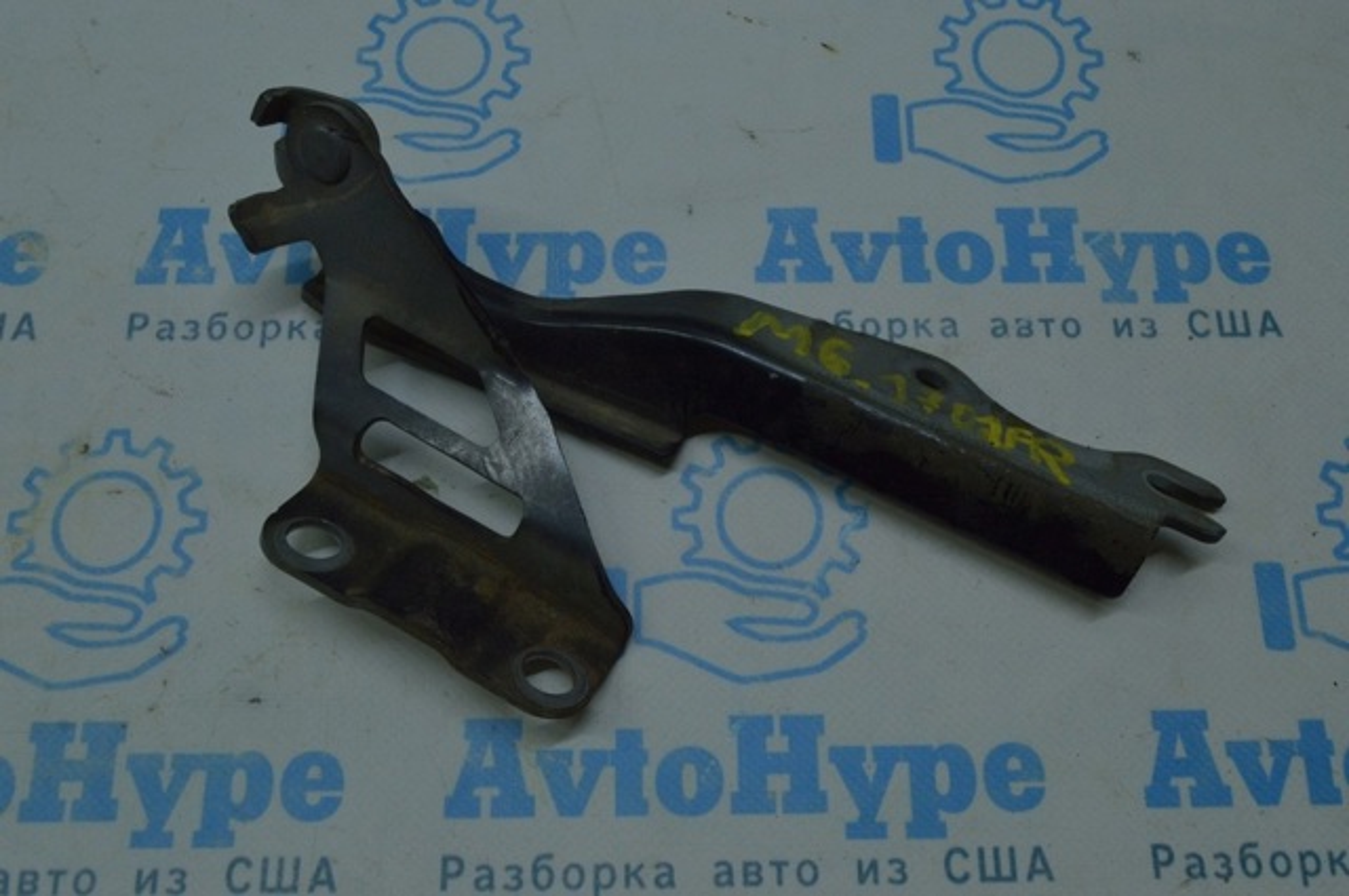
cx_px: 674
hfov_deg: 53.2
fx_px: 1347
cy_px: 448
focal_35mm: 36
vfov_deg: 36.8
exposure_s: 1/50
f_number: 16
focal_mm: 24
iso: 640
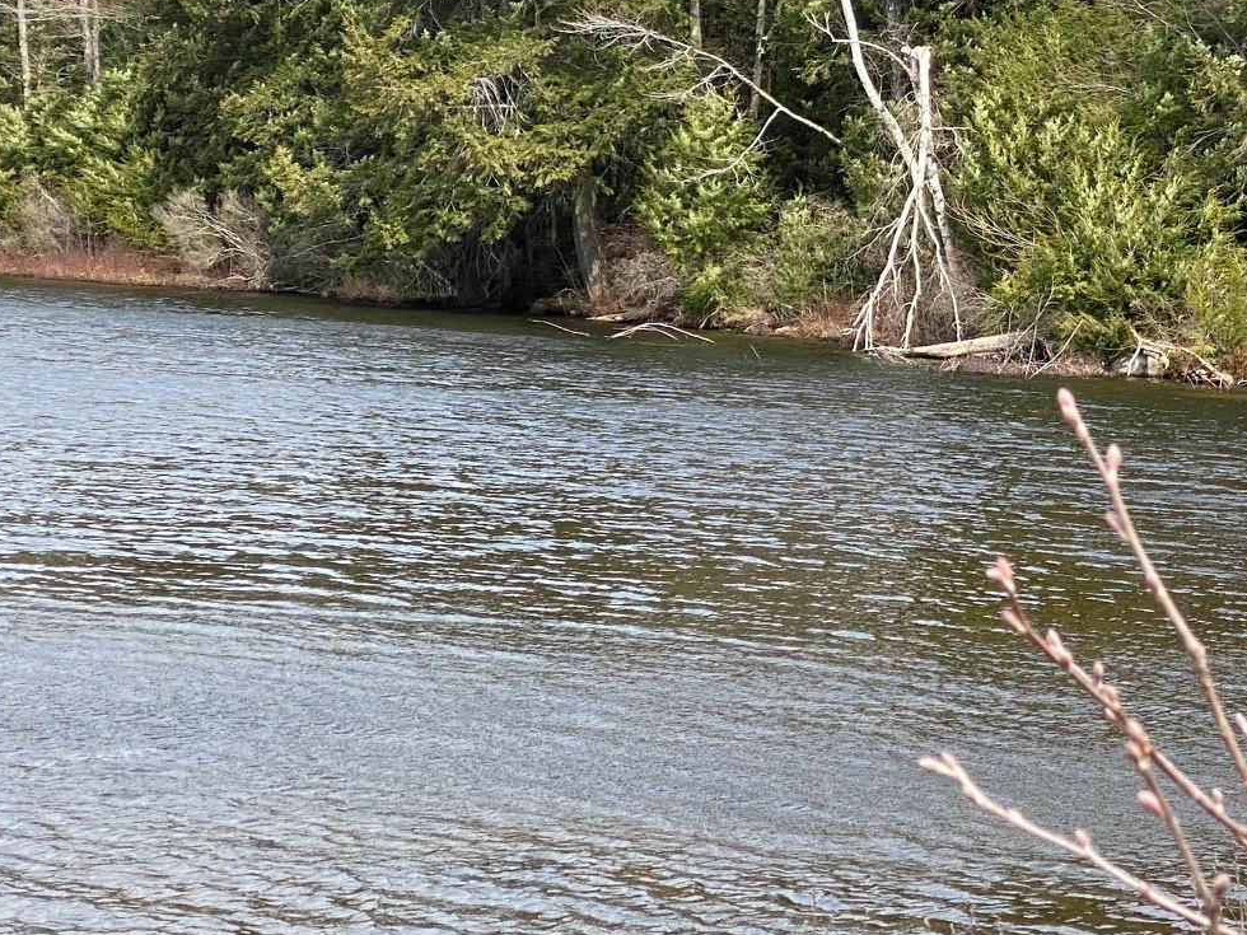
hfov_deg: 18.1
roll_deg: -4.1
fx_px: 3855
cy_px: 252
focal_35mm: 107
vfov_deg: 13.8
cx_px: 1073
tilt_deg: -0.1
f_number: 2
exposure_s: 1/1199
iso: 20
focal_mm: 6
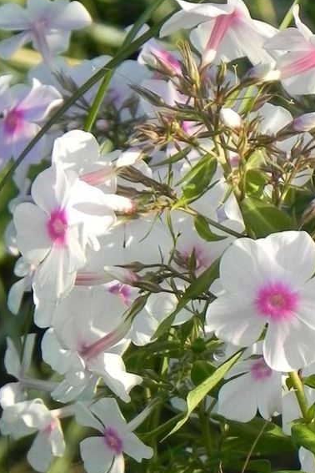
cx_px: 233
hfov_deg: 4.4
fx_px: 4082
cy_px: 271
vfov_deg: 6.6
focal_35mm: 311
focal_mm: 37.7
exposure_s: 1/400
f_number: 5
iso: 160
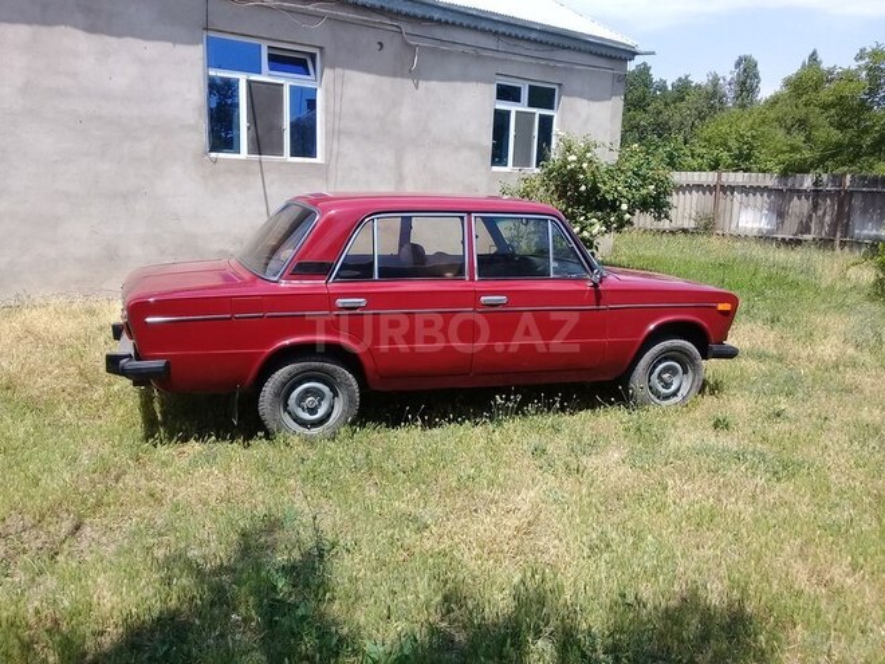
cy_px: 332
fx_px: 793
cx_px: 442
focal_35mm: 31
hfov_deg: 58.4
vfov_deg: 45.4
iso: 50
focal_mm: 3.3
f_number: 2.2
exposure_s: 1/917
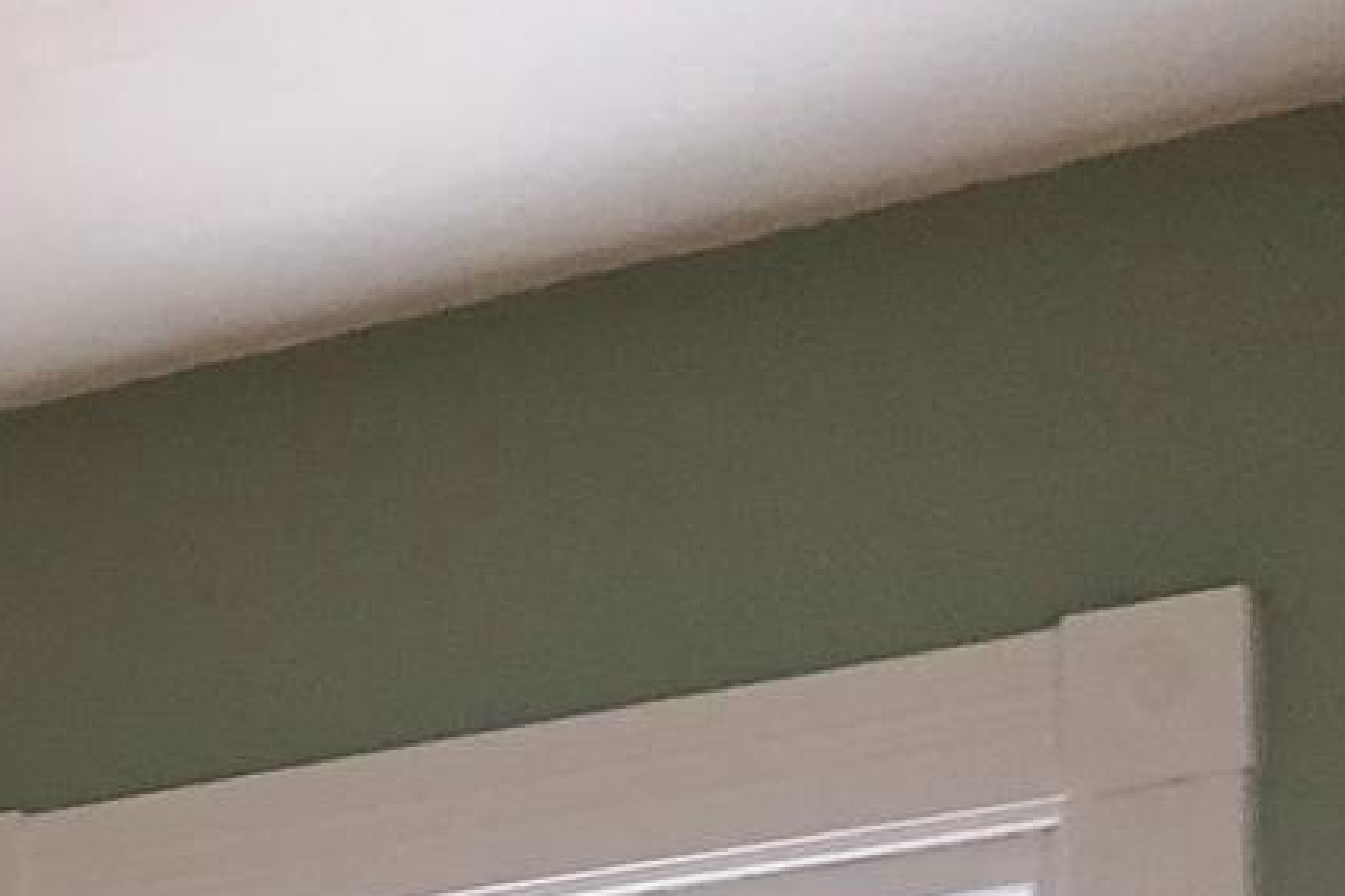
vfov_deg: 9.1
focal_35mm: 141
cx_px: -1307
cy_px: 1897
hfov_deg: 12.8
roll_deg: +2.9
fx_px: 5268
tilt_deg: -0.2
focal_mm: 3.99
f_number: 1.8
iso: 100
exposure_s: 1/11
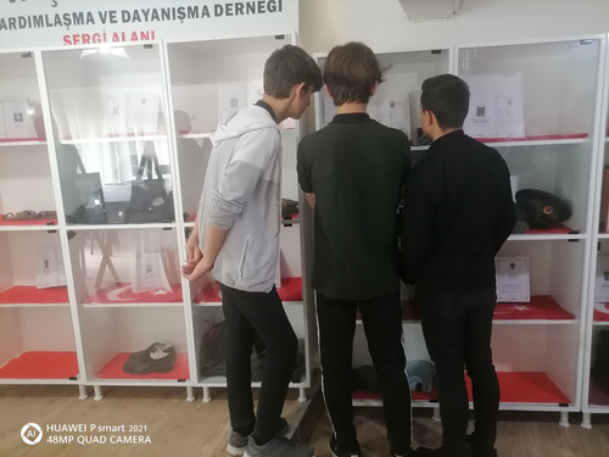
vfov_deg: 53.1
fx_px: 457
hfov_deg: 67.3
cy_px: 228
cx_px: 304
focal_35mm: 26
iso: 800
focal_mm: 5.4
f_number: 1.8
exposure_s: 1/100
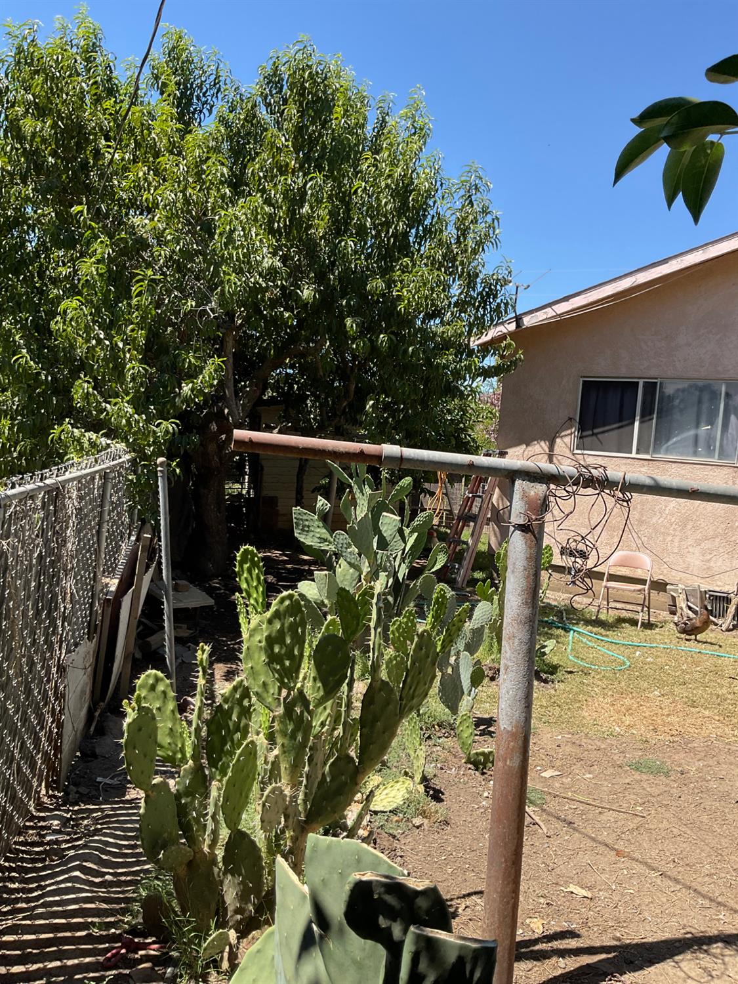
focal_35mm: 29
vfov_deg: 61.7
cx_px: 369
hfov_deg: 48.2
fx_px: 824
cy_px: 492
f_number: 1.8
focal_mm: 3
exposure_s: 1/944
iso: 16
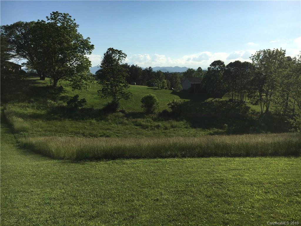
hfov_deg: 61.7
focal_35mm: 29
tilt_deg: -6.1
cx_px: 150
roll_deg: +1.3
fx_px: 252
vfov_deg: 48.2
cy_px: 113
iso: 25
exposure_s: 1/3497
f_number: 2.2
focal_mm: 4.15
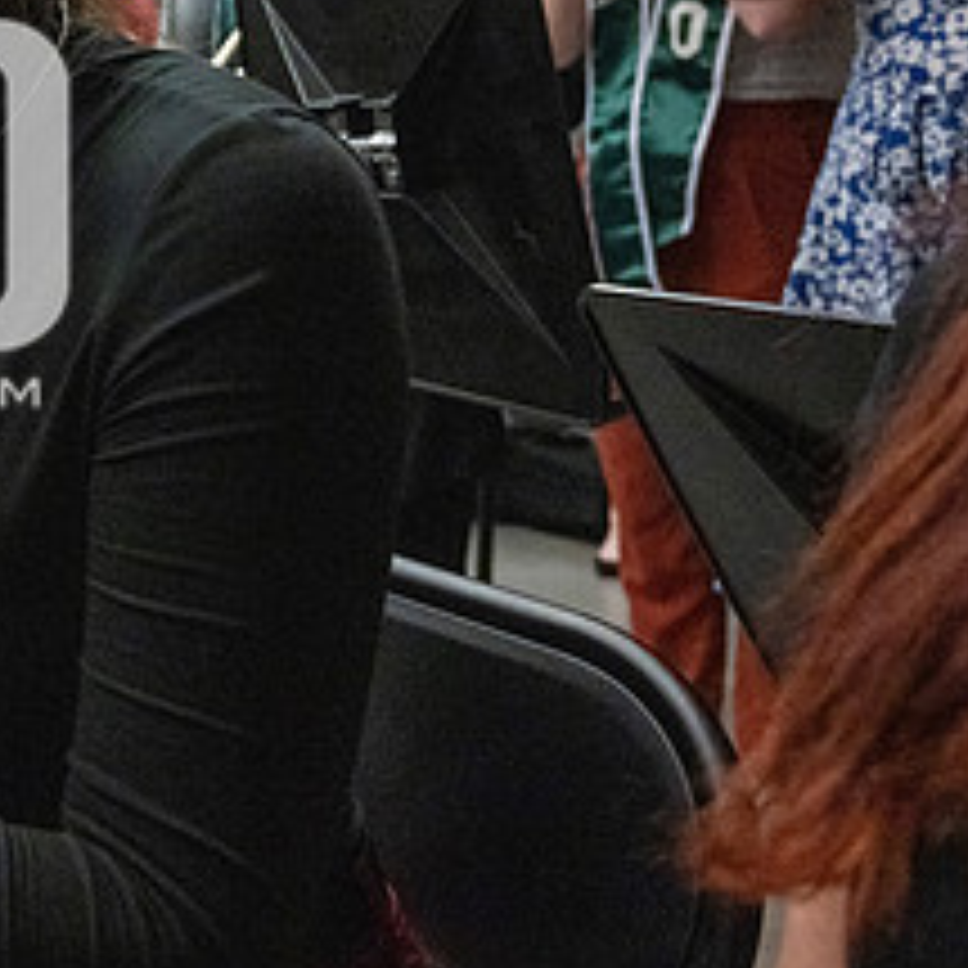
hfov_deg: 26.6
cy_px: 232
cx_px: -270
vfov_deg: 30.5
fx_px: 1740
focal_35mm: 55
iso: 10000
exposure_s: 1/500
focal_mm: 24
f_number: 4
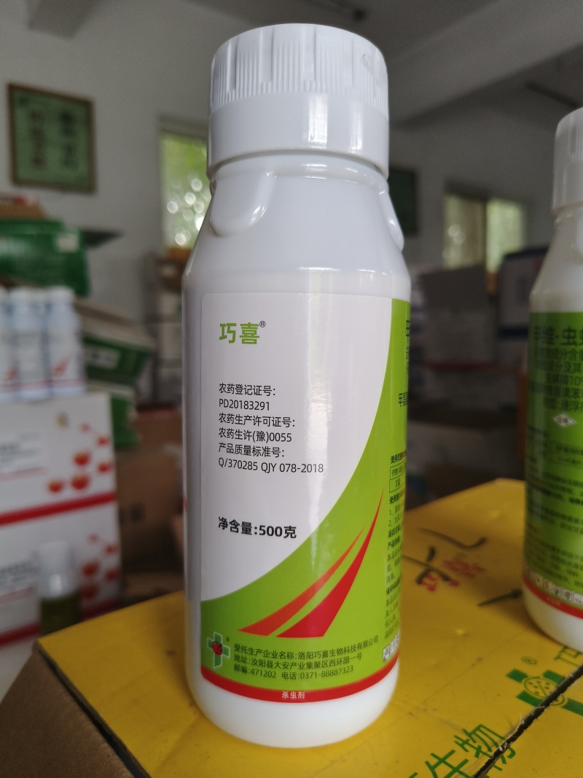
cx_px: 292
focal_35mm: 23
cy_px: 389
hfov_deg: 58.9
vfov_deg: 73.9
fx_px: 517
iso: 1086
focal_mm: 5.56
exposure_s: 1/120
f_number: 1.88
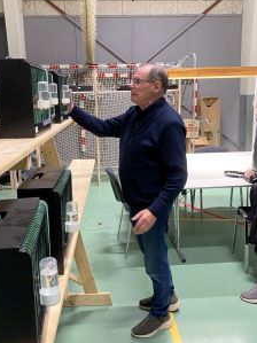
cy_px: 153
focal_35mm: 35
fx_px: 347
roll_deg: +1.7
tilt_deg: -8.7
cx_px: 120
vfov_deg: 52.5
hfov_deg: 40.7
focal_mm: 4.25
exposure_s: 1/50
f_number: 1.8
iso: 125
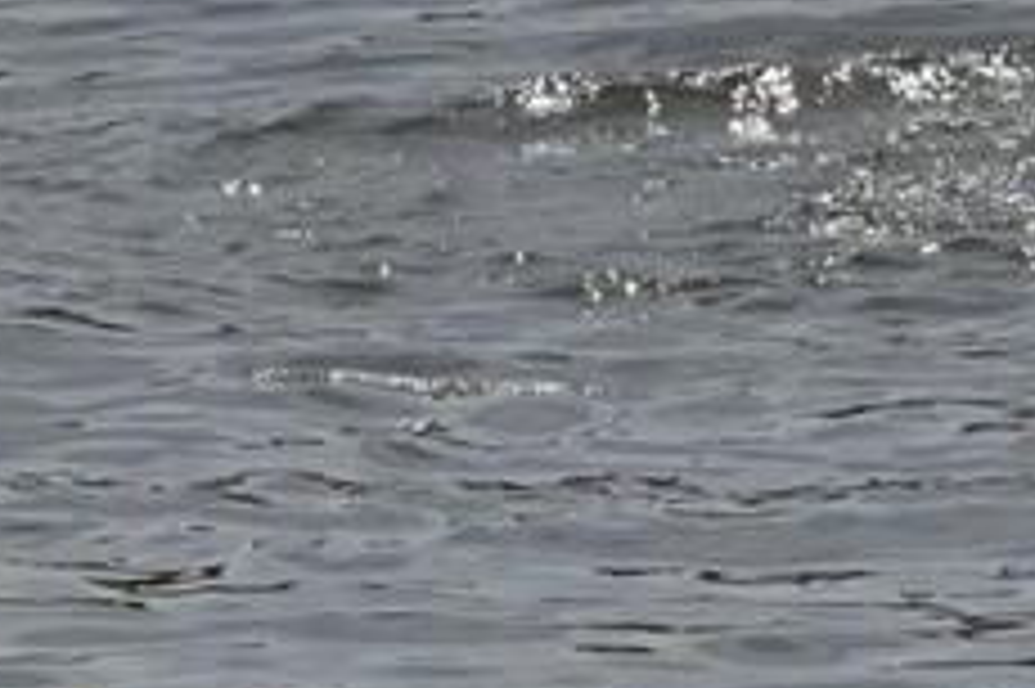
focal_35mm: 776
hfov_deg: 2.6
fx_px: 22293
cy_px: 79
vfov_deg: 1.8
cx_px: 1944
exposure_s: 1/8000
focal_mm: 180
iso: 1600
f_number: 13
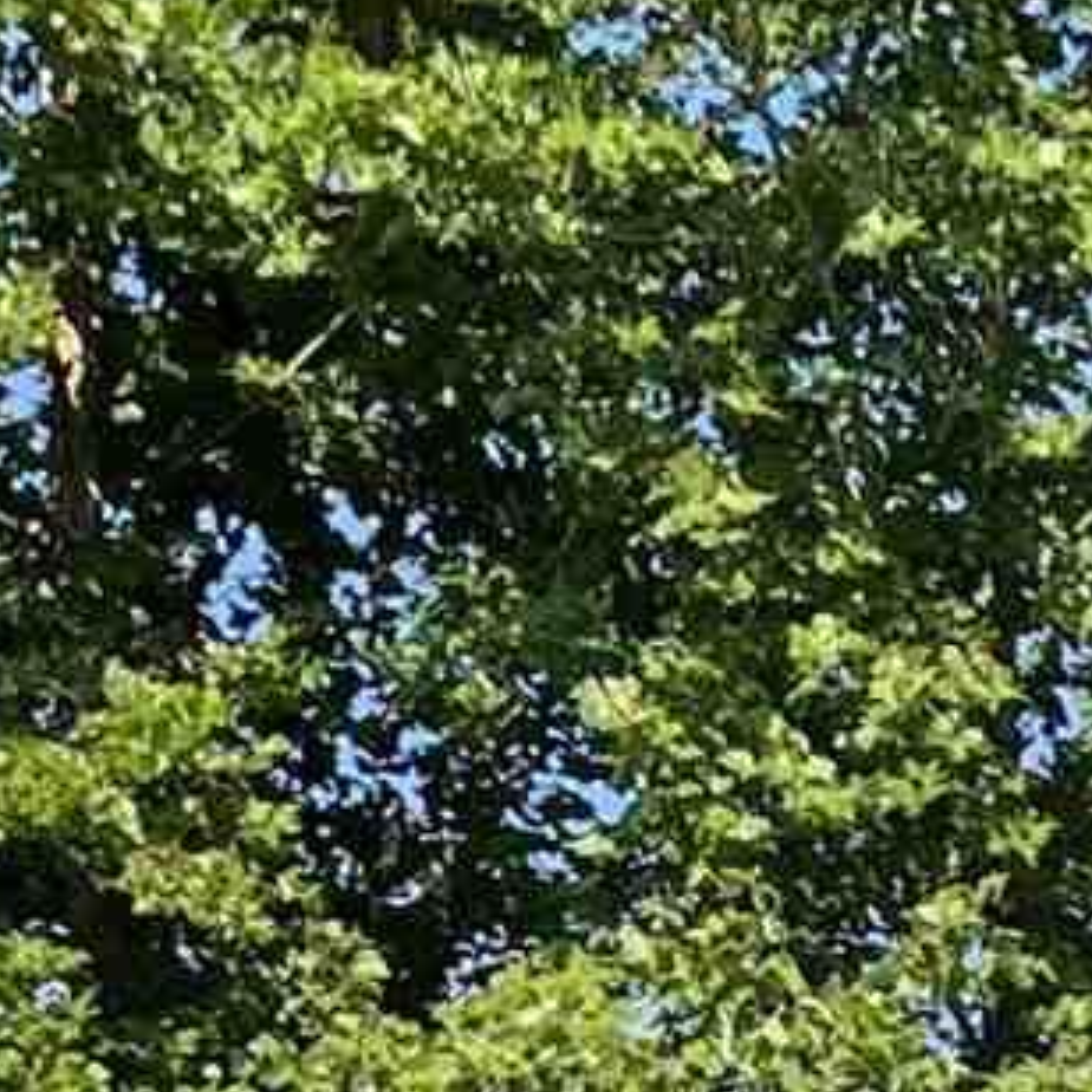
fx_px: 8173
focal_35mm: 229
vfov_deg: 7.5
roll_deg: -0.2
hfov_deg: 7.6
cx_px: 698
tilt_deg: +3.9
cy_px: 1776
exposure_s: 1/2762
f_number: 1.5
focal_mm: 5.7
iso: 50
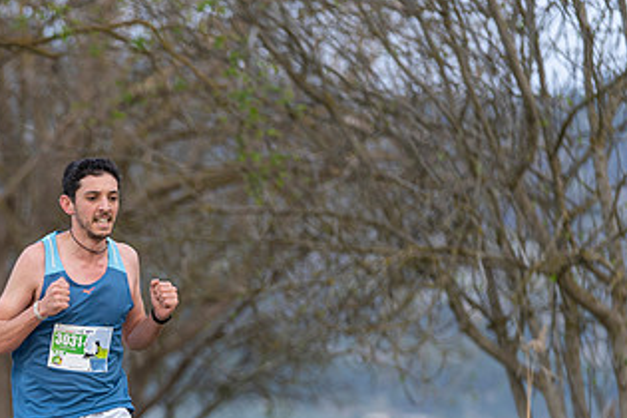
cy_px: 414
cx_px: 56
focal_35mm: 276
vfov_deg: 5.0
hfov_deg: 7.4
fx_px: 4807
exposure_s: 1/400
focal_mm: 135
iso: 800
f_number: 2.8
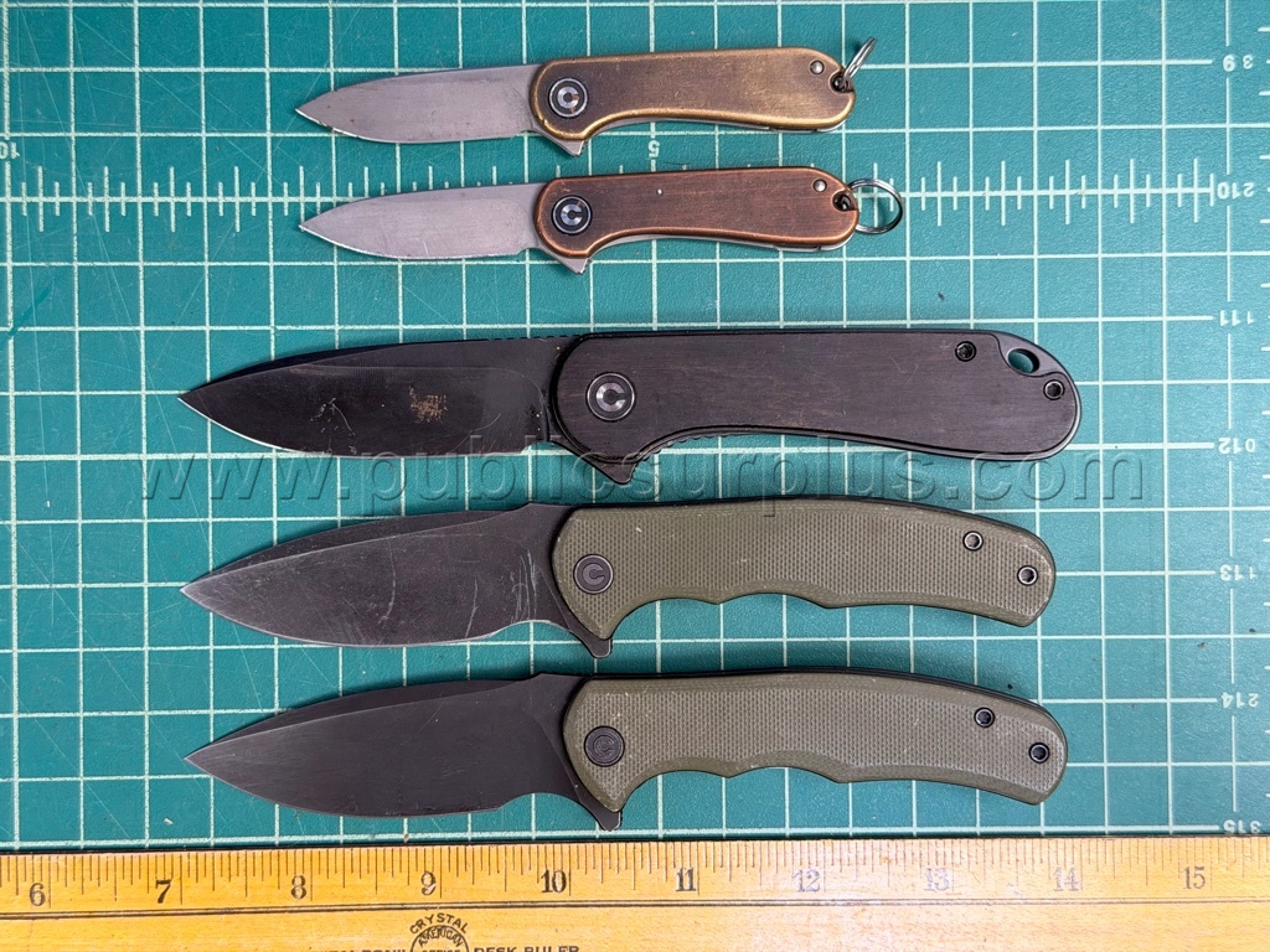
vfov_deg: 30.3
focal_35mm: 48
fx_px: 1761
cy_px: 476
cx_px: 635
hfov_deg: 39.7
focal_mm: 6.76
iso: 100
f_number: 1.78
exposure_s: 1/120
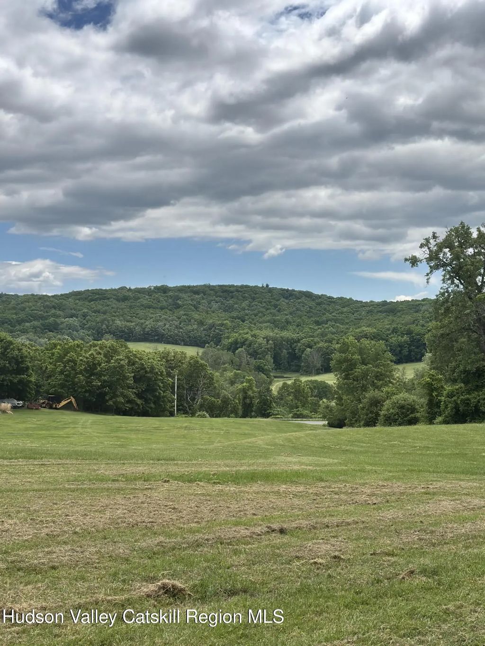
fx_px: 915
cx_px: 242
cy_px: 323
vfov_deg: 38.9
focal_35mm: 49
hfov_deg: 29.7
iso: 50
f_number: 1.6
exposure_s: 1/3663
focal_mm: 5.96
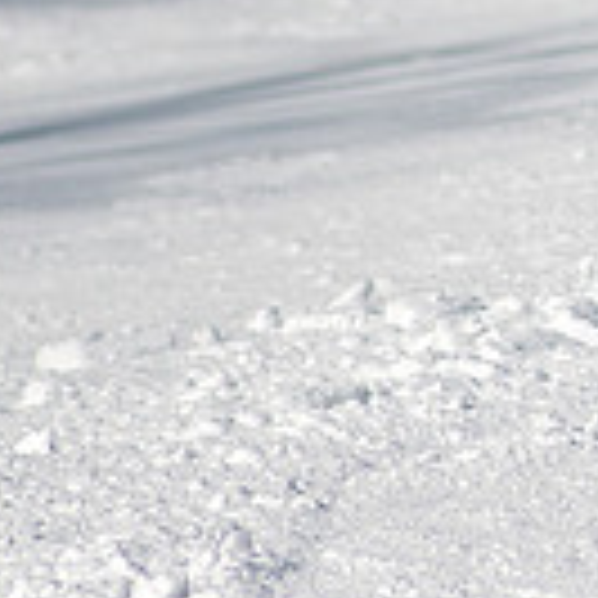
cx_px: 1445
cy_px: -101
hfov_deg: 0.7
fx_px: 48842
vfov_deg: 0.7
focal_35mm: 2499
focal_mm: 300
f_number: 2.8
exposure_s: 1/6400
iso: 100
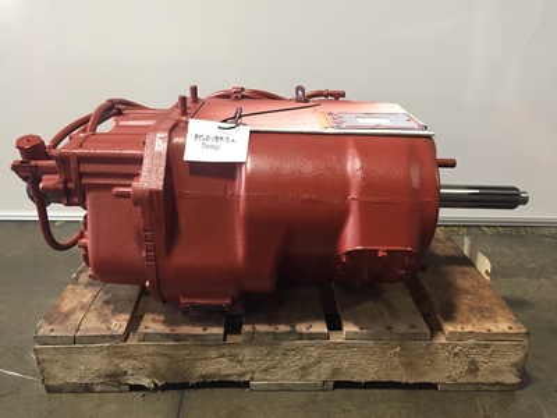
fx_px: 467
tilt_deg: -22.0
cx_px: 278
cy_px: 209
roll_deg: -1.3
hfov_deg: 61.7
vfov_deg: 48.2
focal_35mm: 29
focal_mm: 4.15
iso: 160
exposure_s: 1/30
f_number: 2.2
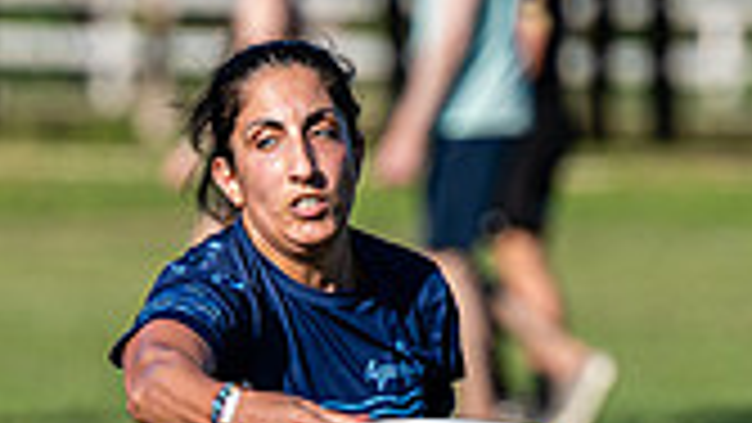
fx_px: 21818
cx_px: 221
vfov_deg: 1.1
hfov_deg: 2.0
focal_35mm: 1094
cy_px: 639
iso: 100
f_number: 3.2
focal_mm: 200
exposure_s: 1/1250
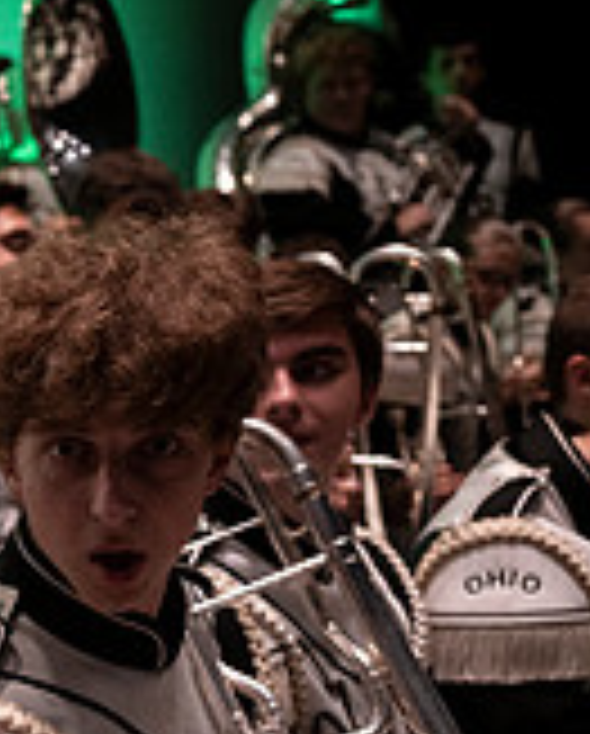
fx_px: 1741
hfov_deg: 16.0
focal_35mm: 80
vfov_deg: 23.3
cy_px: 642
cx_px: -509
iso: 2000
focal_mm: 24
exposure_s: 1/500
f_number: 2.8
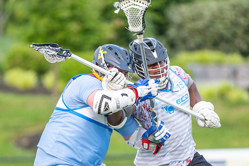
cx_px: 95
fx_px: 4281
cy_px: 103
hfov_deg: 3.3
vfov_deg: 2.2
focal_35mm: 619
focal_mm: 500
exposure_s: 1/1000
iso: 2200
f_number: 5.6
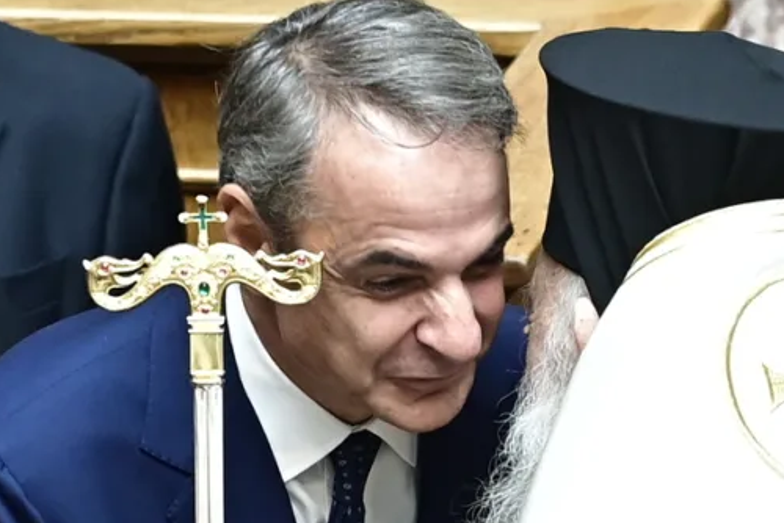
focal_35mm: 614
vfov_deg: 2.2
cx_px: 499
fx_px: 13379
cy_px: 420
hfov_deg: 3.4
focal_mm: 200
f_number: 4
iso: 1000
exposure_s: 1/160
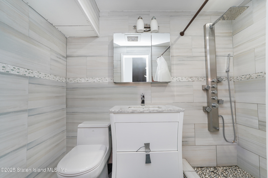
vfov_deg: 73.7
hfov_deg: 96.7
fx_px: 119
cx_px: 134
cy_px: 89
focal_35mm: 16
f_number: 4
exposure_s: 1/30
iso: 125
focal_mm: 16
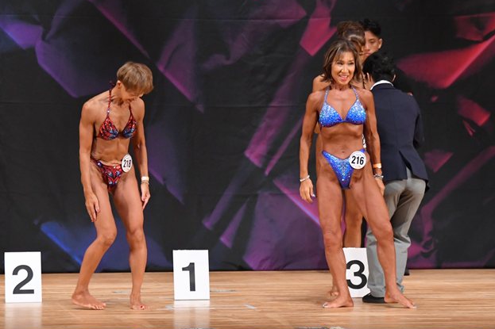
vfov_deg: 5.1
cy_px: 160
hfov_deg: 7.6
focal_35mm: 270
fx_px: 3711
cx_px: 206
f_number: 5.6
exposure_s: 1/400
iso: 5000
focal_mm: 145
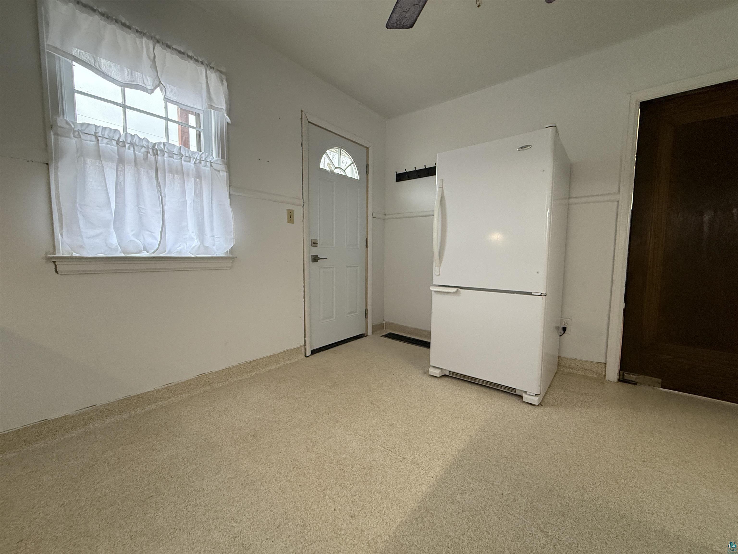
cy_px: 277
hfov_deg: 102.1
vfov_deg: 85.7
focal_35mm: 14
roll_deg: -0.8
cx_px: 369
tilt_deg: -5.1
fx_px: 298
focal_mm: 2.22
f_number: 2.2
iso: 320
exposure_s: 1/120
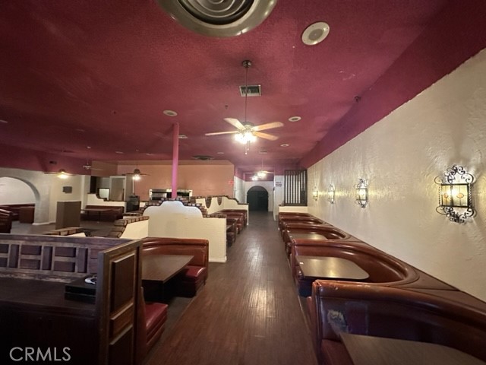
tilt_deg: +3.1
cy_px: 182
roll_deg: -1.0
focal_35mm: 14
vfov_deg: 85.7
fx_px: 197
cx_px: 243
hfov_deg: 102.1
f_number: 2.2
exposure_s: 1/60
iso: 1000
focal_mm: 2.22
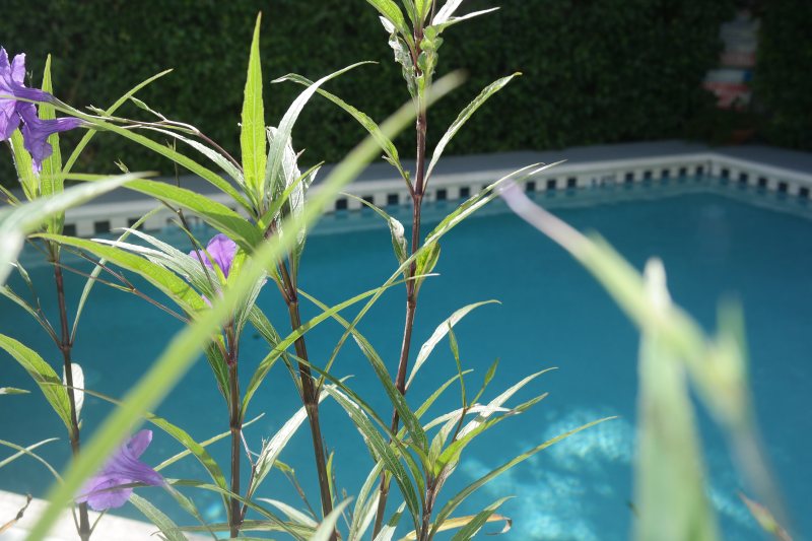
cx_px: 406
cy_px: 270
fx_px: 902
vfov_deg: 33.4
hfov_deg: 48.5
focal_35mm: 40
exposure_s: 1/160
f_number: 6.3
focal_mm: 26
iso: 100
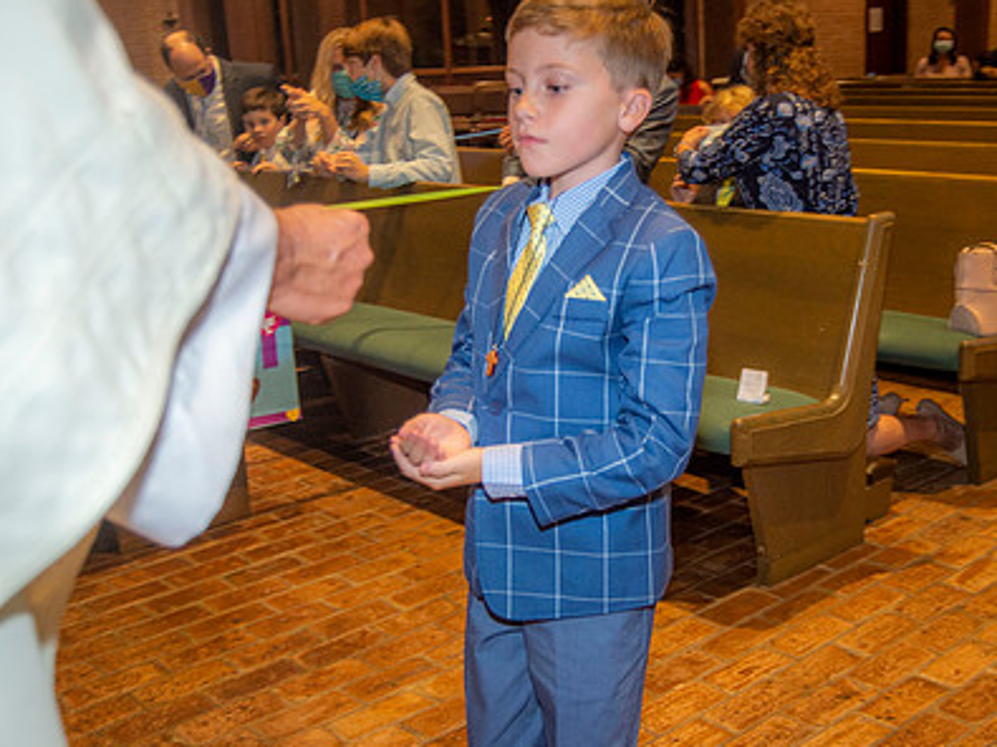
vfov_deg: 30.2
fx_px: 1382
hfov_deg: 39.4
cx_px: 623
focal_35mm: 48
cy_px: 379
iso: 1600
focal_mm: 34
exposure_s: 1/125
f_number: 4.5
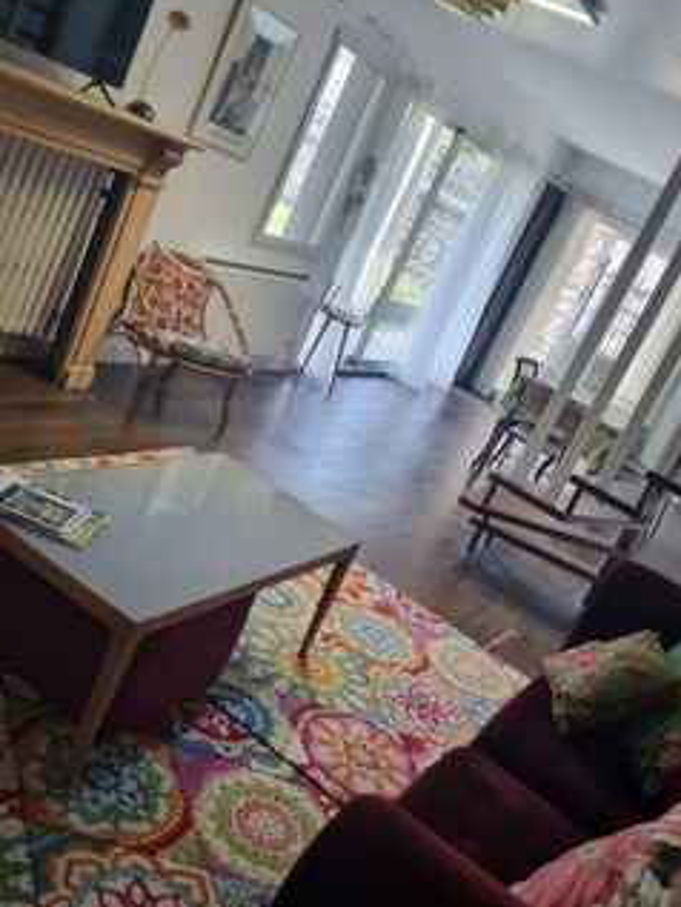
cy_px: 439
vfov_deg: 52.6
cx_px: 412
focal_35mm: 35
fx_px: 917
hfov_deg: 40.5
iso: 125
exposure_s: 1/100
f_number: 1.8
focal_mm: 5.4
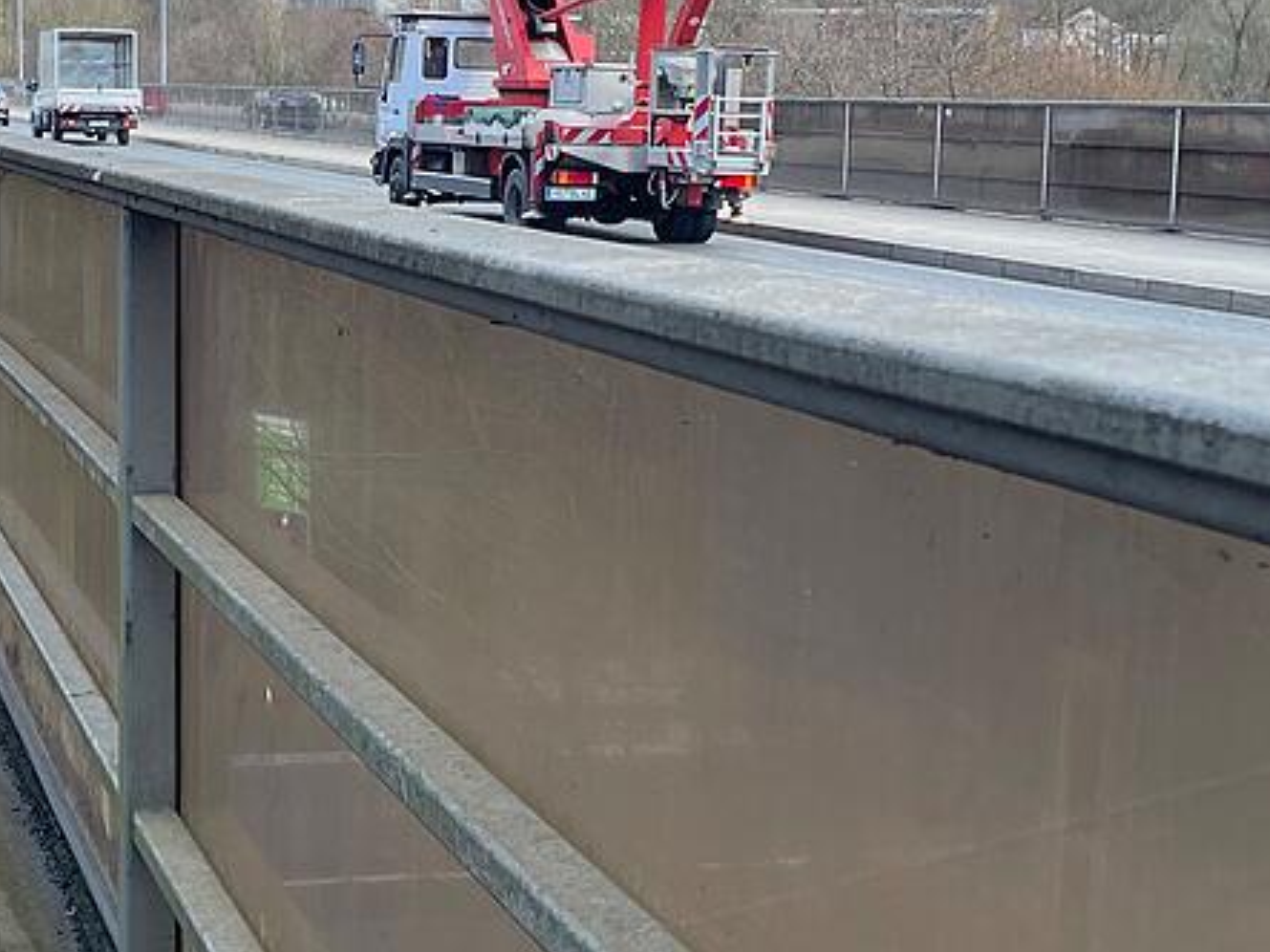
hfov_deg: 38.9
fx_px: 1724
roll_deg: -1.4
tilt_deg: -8.0
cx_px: 261
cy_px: 393
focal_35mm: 47
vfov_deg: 30.8
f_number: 1.6
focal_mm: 4.2
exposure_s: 1/647
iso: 32
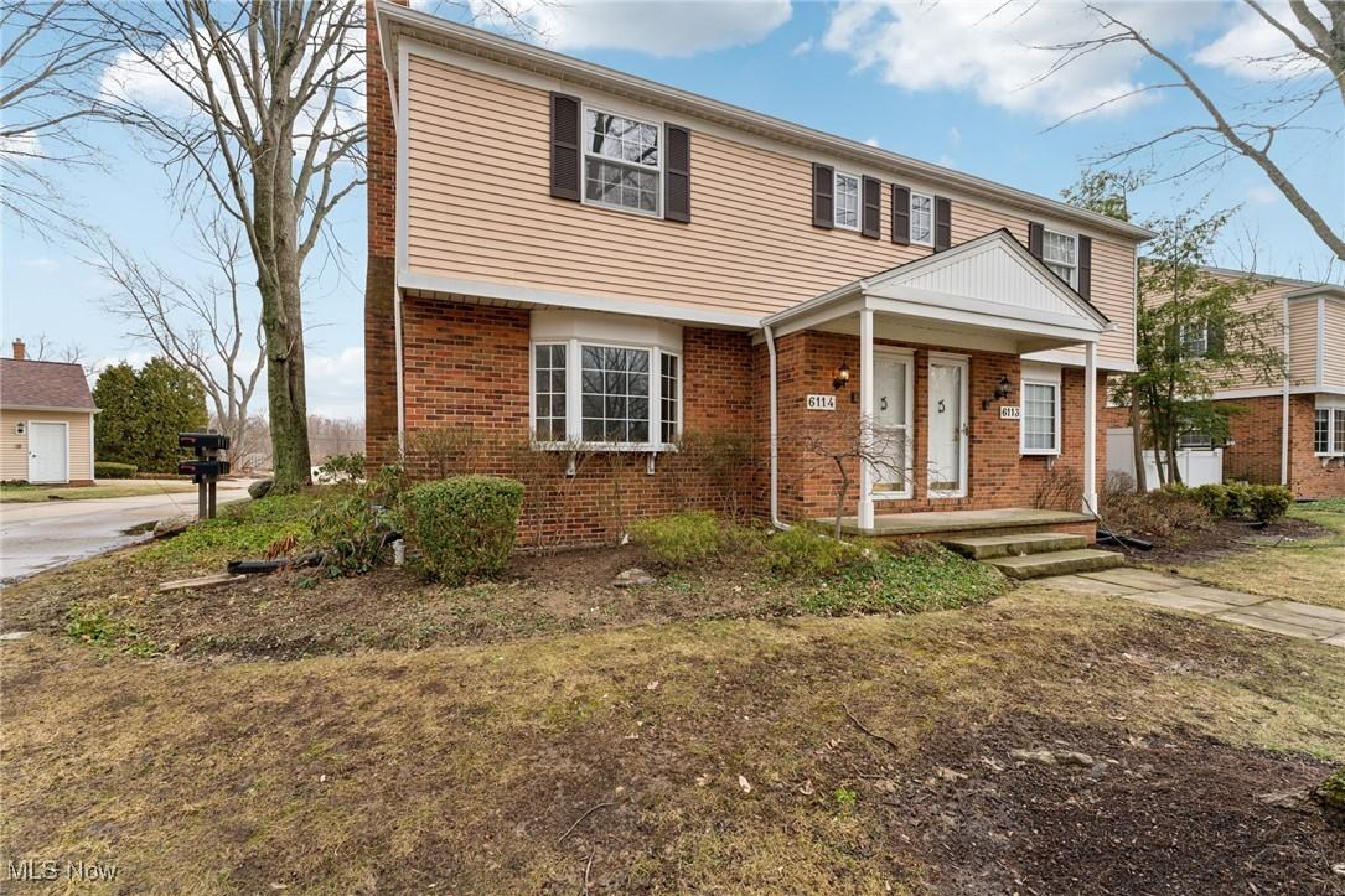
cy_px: 448
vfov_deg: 81.2
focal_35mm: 14
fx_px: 523
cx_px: 672
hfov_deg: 104.3
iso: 640
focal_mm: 14
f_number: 8
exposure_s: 1/640
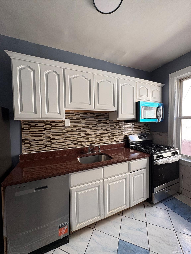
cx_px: 96
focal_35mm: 14
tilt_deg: -2.0
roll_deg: +0.2
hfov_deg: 85.7
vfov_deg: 102.1
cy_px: 127
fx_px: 103
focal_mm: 2.22
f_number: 2.2
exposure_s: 1/99
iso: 125
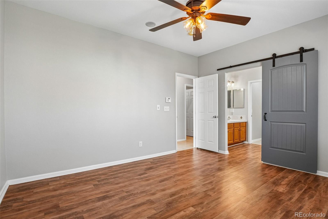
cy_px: 110
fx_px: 150
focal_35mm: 16
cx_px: 164
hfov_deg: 95.0
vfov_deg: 72.0
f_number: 8
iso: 500
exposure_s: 1/20
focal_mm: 11
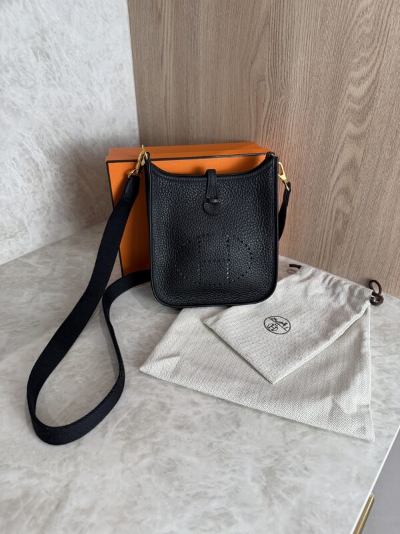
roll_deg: +0.1
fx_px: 370
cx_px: 200
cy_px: 267
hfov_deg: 56.8
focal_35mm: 24
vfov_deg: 71.6
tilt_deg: -32.8
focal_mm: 6.76
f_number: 1.78
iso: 125
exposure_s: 1/120
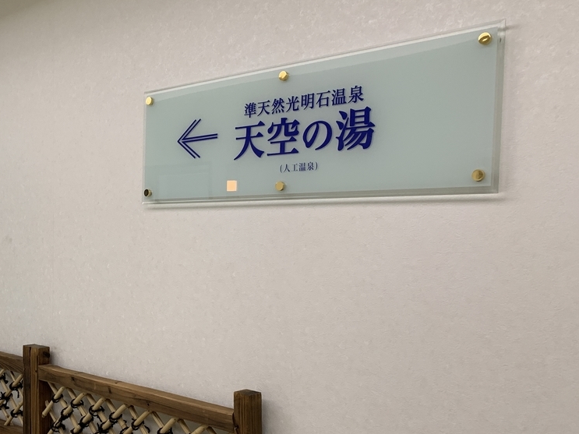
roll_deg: +0.4
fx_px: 702
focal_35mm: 42
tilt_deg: -2.4
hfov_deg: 42.8
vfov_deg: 34.2
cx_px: 118
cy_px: 271
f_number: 1.8
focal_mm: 4.25
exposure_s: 1/50
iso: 80
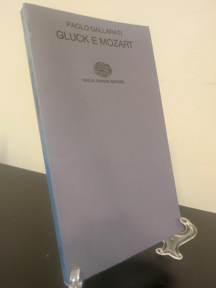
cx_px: 108
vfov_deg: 69.4
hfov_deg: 54.8
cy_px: 144
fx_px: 208
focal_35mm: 25
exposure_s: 1/33
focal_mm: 4.7
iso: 1413
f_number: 1.79
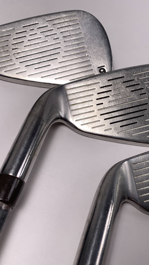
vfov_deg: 52.8
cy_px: 132
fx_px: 267
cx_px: 114
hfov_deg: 30.6
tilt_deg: -57.0
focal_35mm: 38
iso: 25
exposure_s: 1/378
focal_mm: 4.25
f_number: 1.8
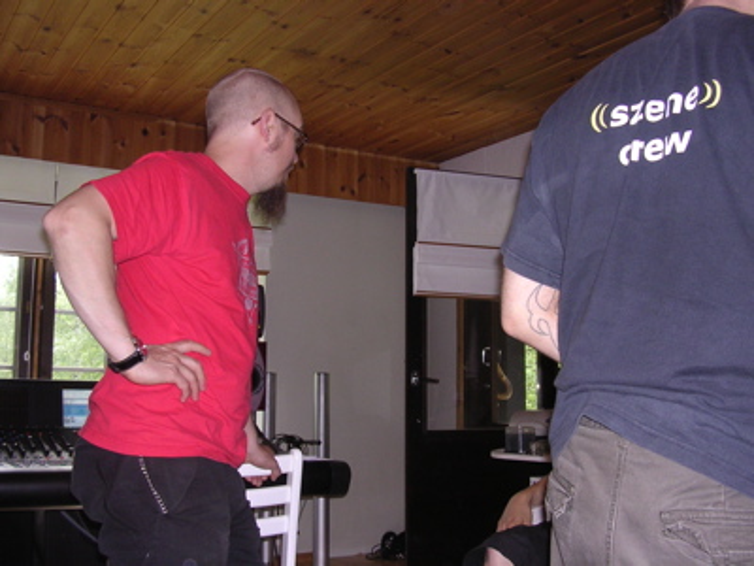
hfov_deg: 49.0
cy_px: 283
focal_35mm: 38
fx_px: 828
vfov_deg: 37.7
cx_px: 377
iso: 181
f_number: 2.8
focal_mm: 5.8
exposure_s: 1/60.1
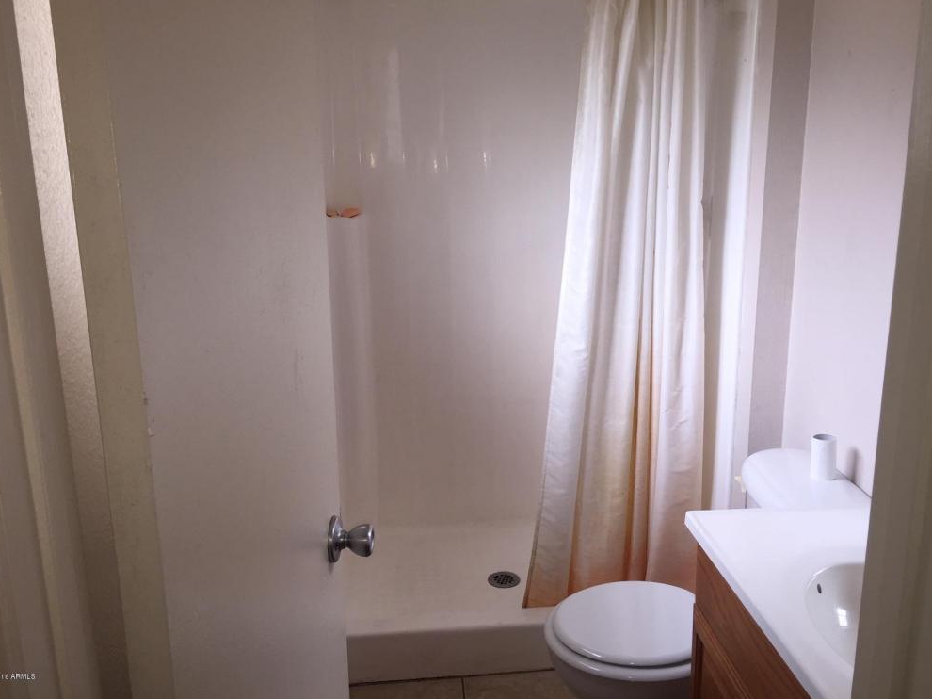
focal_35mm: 30
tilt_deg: -14.0
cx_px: 471
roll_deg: +0.6
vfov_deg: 46.8
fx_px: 808
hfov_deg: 60.0
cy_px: 339
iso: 32
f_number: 2.2
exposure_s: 1/60
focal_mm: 4.15
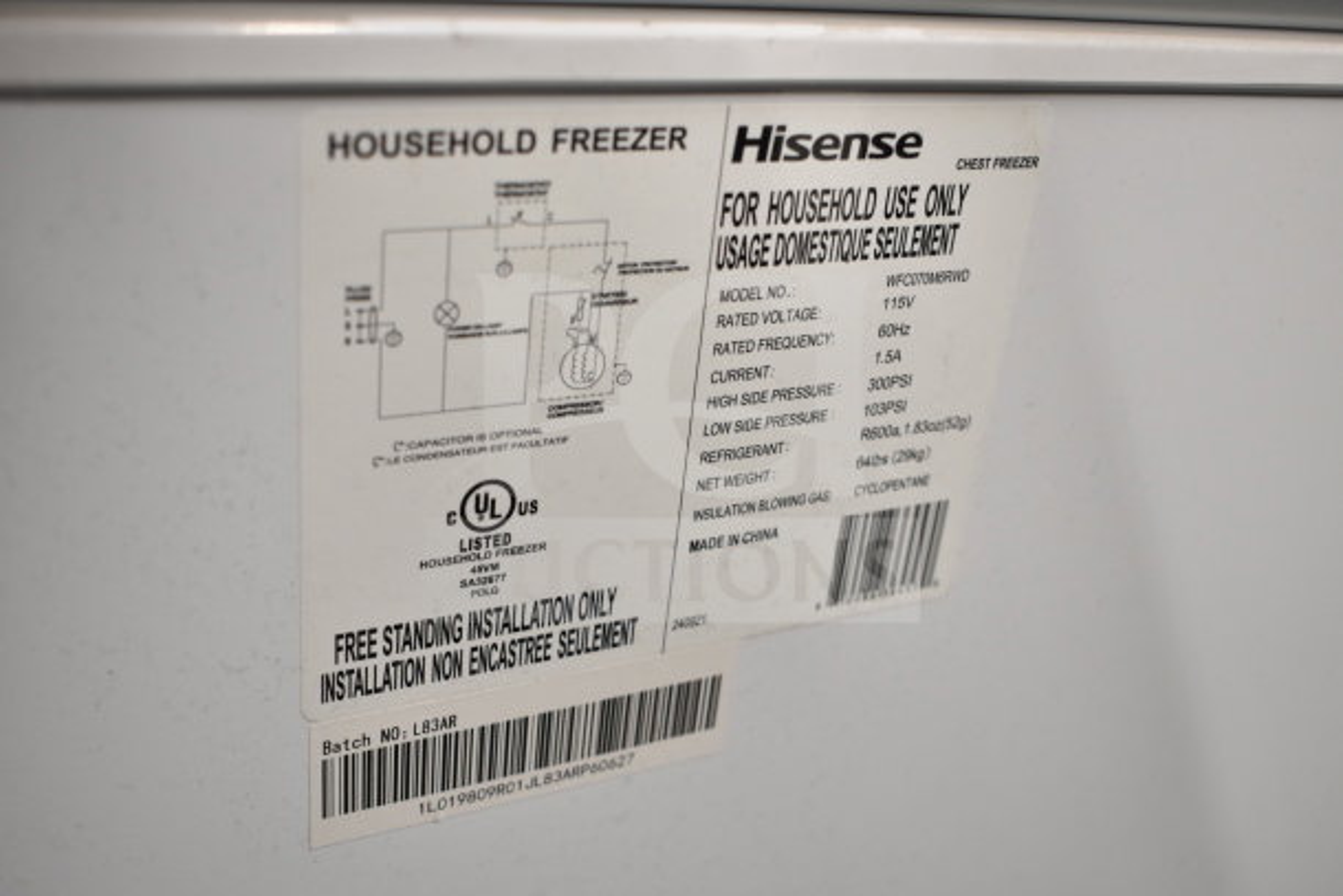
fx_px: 1511
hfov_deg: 47.9
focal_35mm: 40
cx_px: 672
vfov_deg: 33.0
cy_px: 448
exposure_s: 1/40
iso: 800
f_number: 4
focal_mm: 27
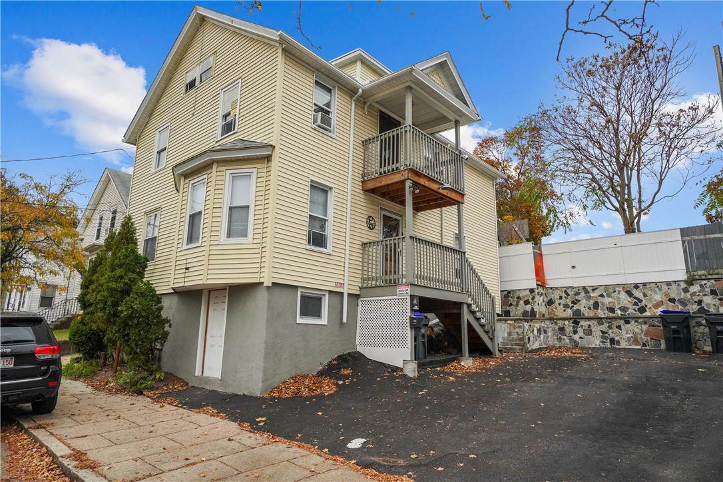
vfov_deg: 56.1
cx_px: 362
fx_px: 452
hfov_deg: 77.3
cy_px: 241
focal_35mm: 22
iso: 500
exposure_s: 1/400
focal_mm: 15
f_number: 6.3
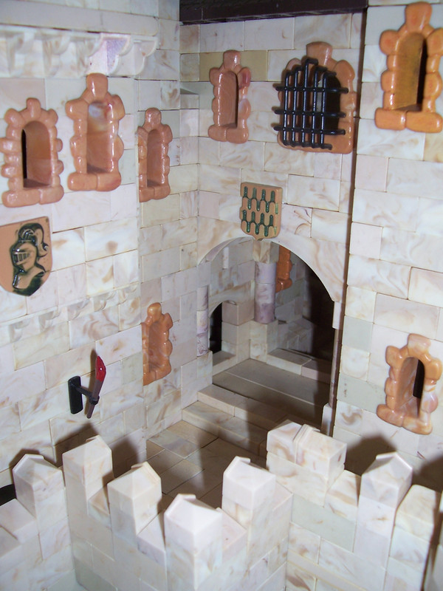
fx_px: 580
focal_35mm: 34
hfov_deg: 41.8
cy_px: 296
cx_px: 222
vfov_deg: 54.0
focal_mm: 5.6
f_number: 2.7
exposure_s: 1/60
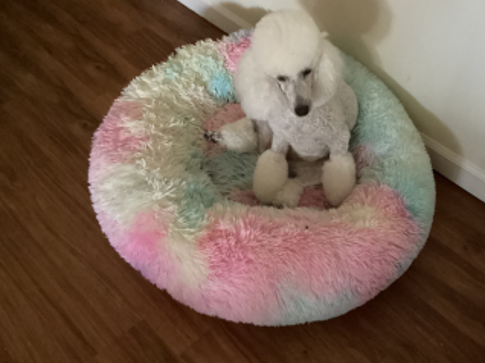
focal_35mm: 39
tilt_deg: -46.5
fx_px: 546
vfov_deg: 36.7
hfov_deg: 47.8
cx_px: 275
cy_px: 163
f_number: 2.4
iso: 640
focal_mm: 3.3
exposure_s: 1/17
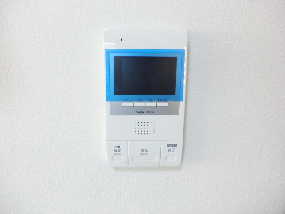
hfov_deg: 71.6
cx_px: 142
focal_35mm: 24
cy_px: 107
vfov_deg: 56.8
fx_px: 198
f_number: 3.2
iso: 250
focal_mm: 4.3
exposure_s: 1/60
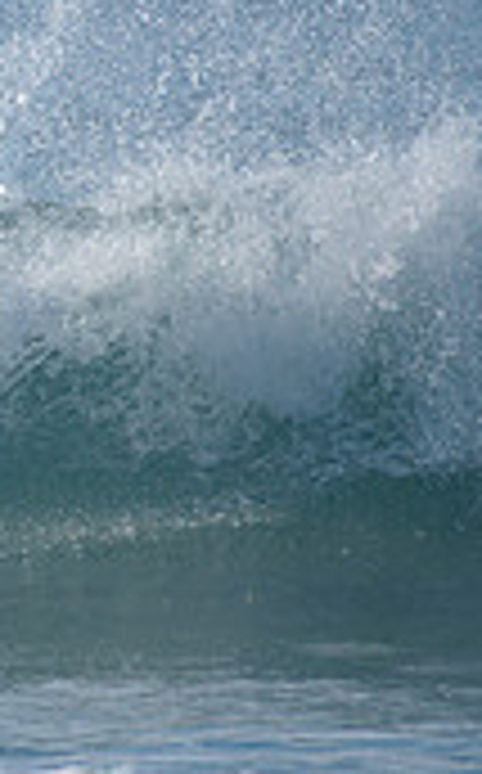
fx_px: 36272
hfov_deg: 0.8
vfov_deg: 1.2
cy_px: 250
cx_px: -477
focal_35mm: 1720
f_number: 5.6
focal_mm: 500
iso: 200
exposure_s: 1/2000
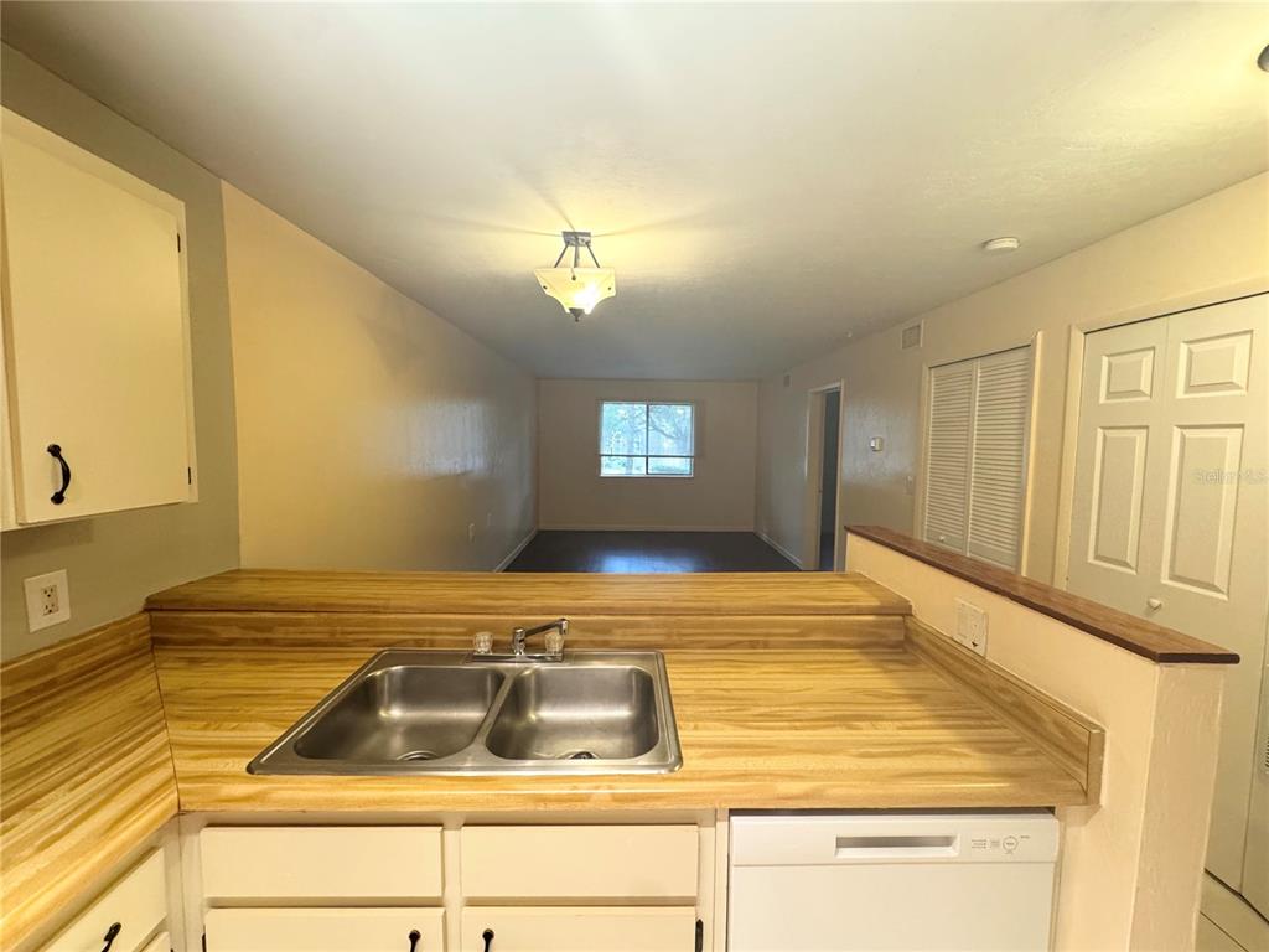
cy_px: 476
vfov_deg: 85.7
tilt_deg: -5.2
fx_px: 513
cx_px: 634
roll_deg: -1.0
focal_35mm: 14
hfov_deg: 102.1
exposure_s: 1/60
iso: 400
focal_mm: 2.22
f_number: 2.2
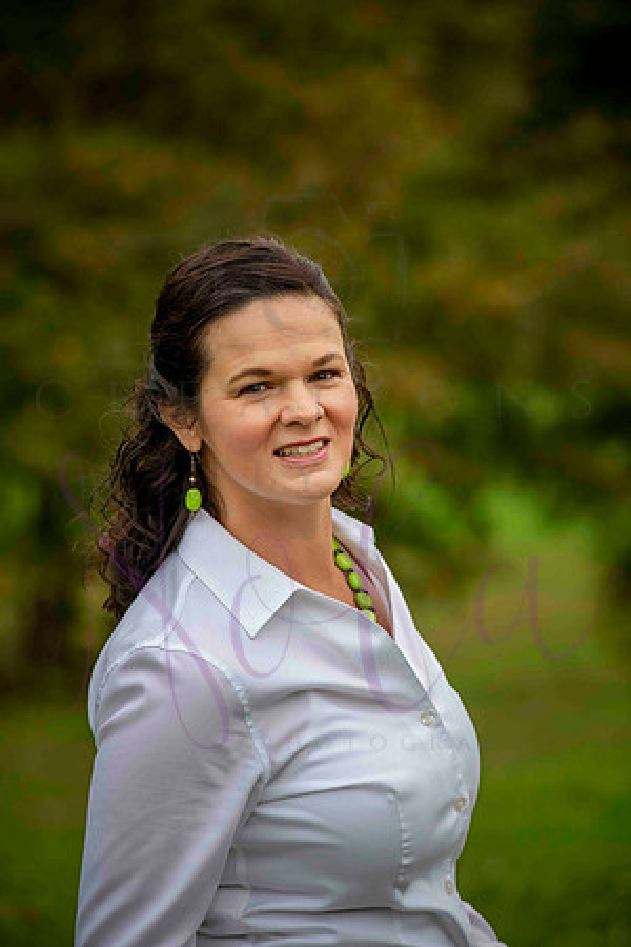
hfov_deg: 9.5
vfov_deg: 14.2
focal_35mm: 145
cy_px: 474
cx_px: 316
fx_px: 3812
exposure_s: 1/800
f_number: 5.6
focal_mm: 145
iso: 1000
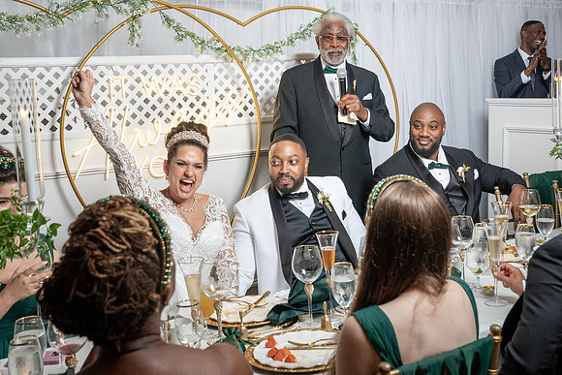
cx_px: 309
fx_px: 705
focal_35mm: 45
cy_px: 152
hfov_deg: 43.4
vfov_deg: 29.7
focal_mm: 37
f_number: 5.6
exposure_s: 1/200
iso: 1000
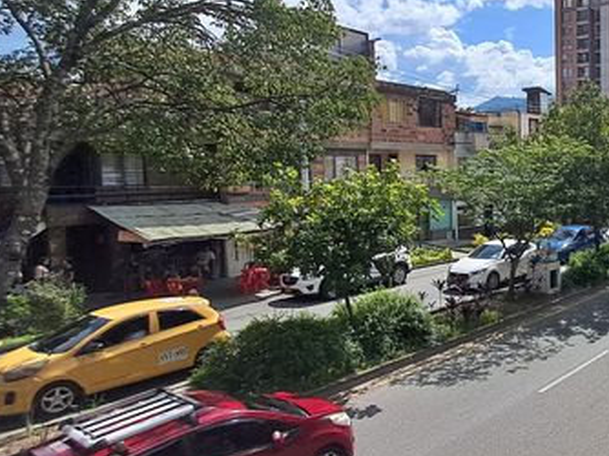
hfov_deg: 48.5
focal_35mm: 32
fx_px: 563
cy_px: 204
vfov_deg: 44.0
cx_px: 586
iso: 40
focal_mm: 1.64
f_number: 2.2
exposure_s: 1/2639
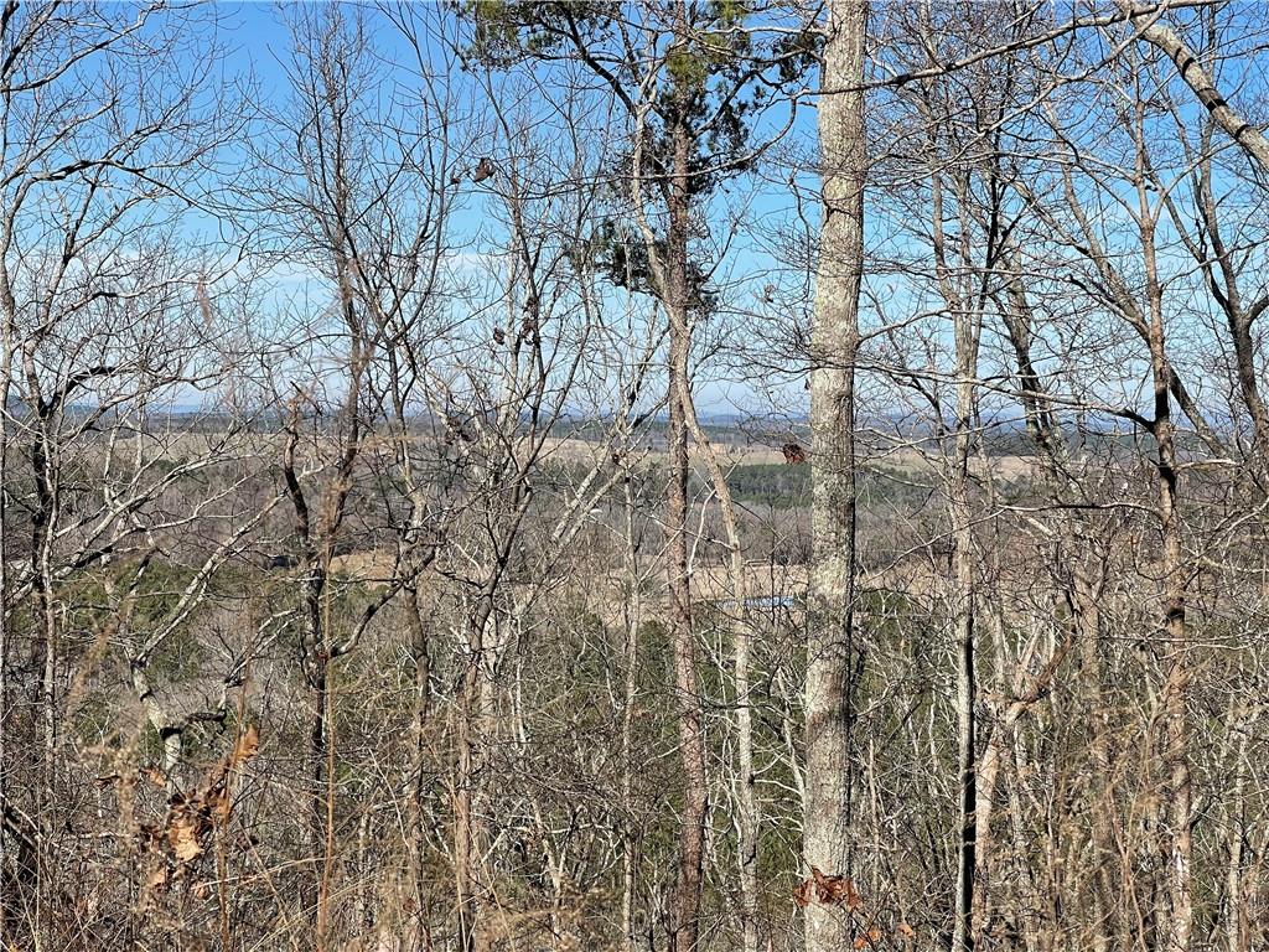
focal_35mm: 64
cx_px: 634
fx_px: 2346
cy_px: 476
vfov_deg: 22.9
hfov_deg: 30.3
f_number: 2.2
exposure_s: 1/1220
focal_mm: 7.5
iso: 20
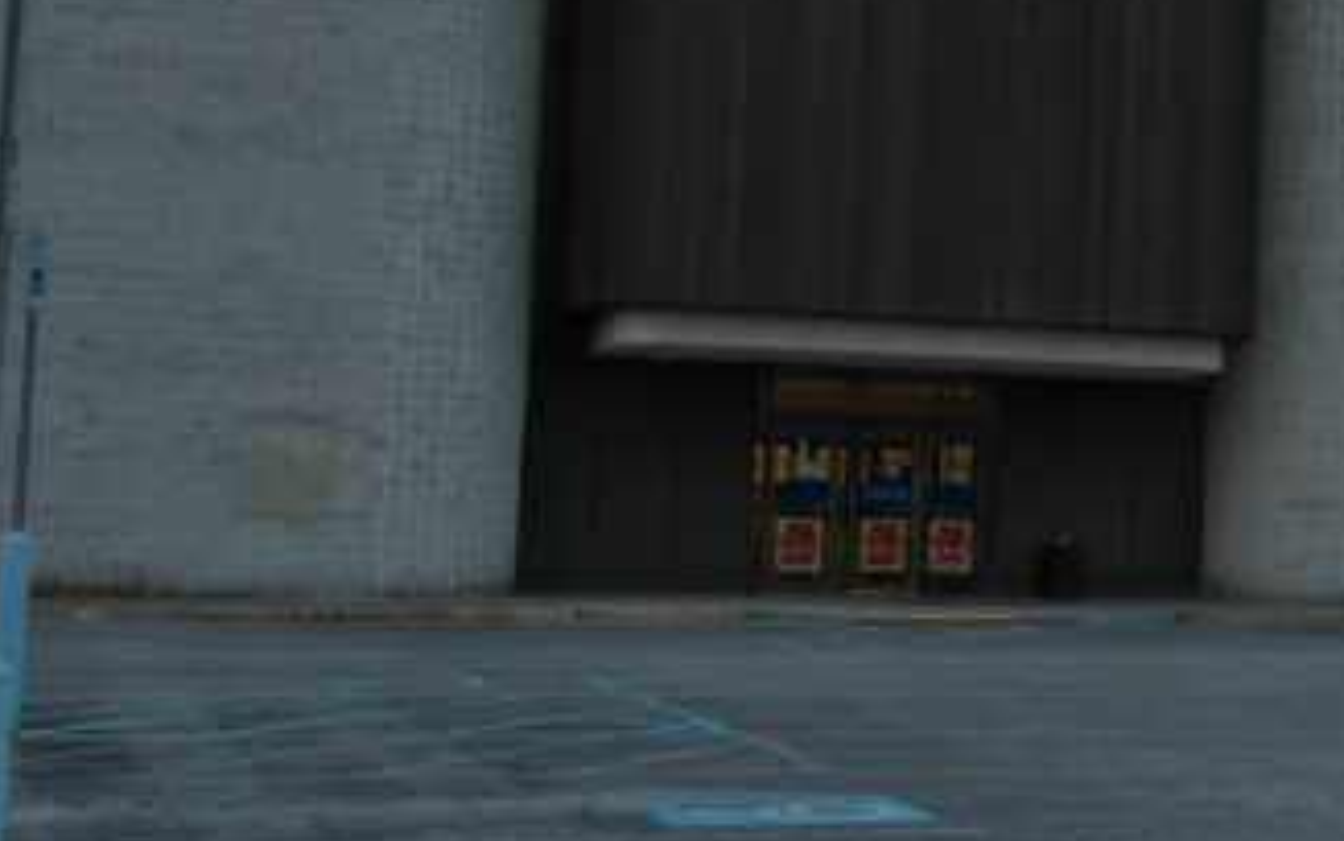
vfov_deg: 18.0
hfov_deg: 26.5
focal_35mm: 72
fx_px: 2638
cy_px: 235
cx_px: 1439
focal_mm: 20
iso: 100
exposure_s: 1/100
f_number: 4
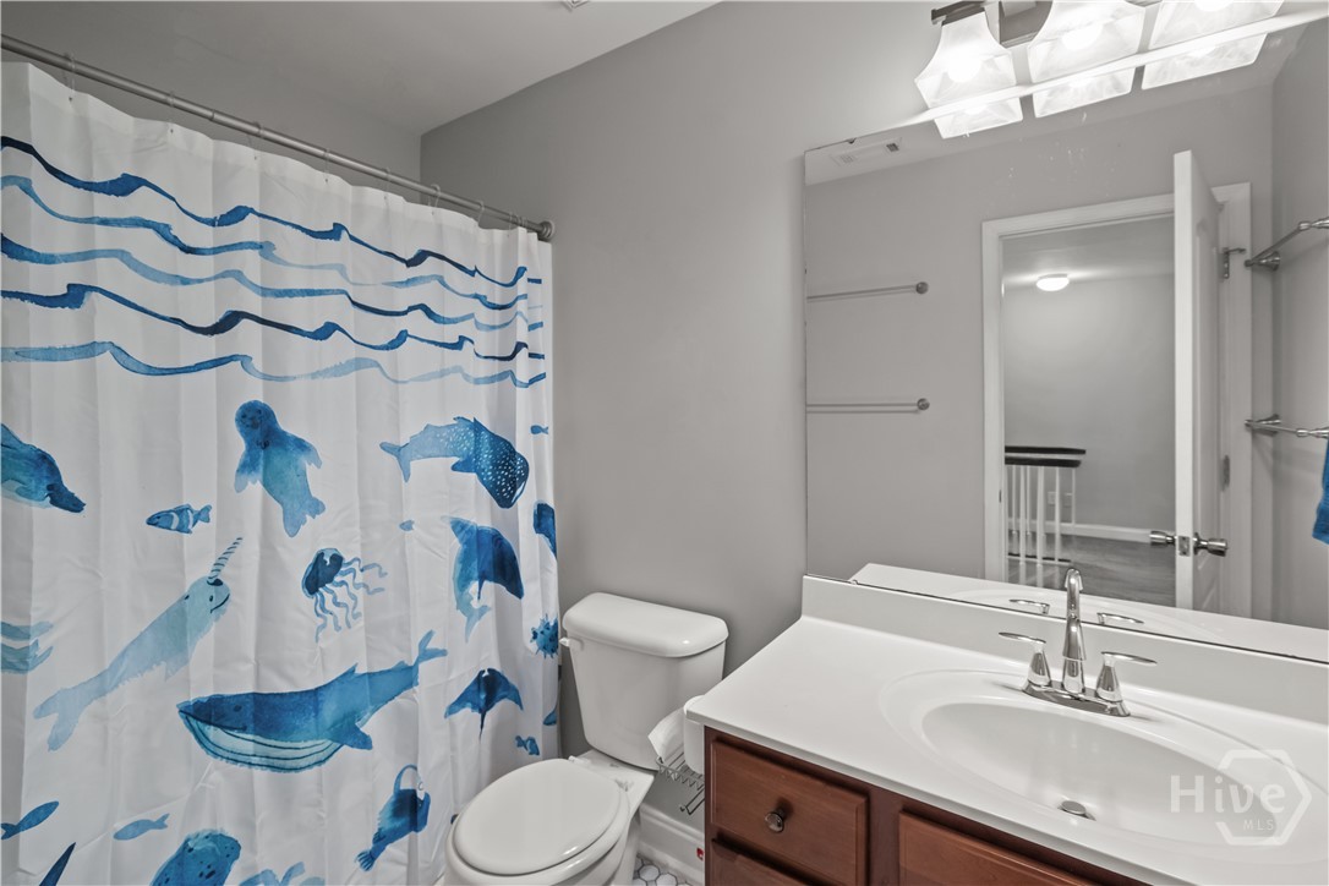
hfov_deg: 100.4
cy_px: 443
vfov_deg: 77.3
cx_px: 664
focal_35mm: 15
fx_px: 554
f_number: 8
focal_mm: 15
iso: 6400
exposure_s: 1/30
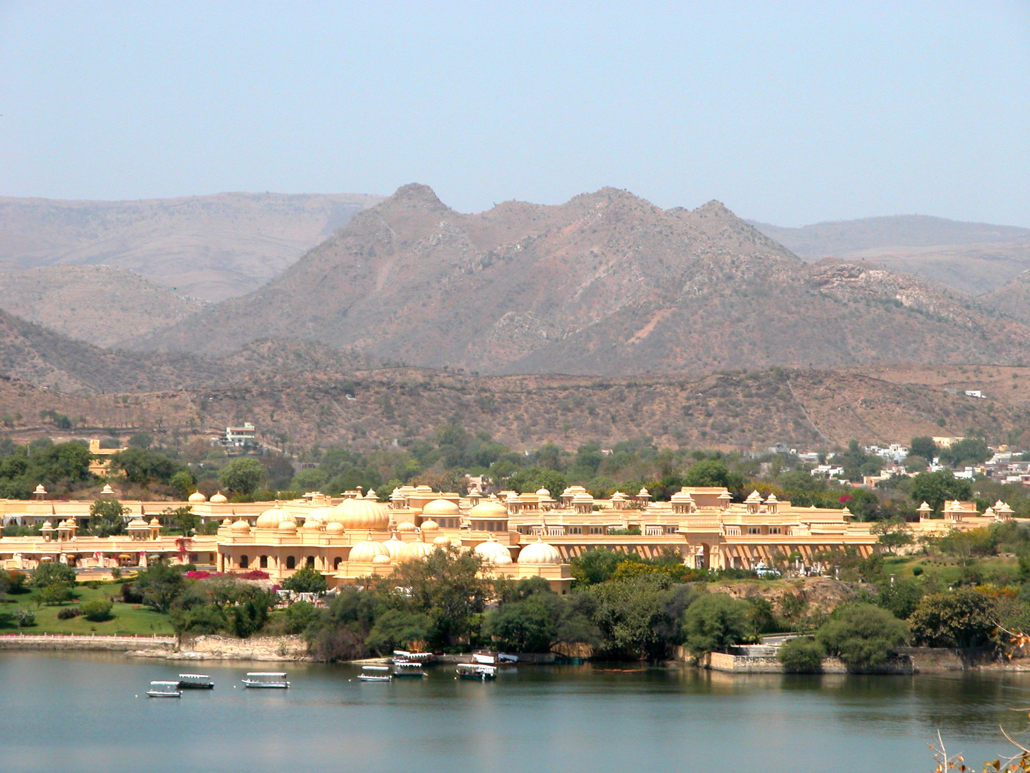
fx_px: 6635
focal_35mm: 223
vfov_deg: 6.7
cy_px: 386
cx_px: 515
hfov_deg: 8.9
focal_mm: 56.7
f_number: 7.3
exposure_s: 1/405
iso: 100
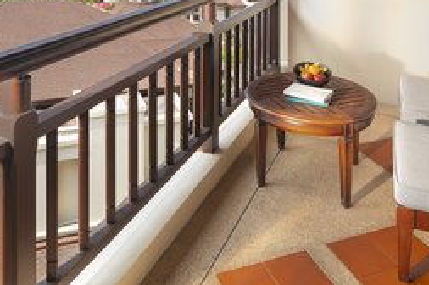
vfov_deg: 34.3
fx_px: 428
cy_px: 16
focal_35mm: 36
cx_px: 192
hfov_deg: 53.1
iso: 320
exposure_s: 1/250
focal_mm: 19
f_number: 8
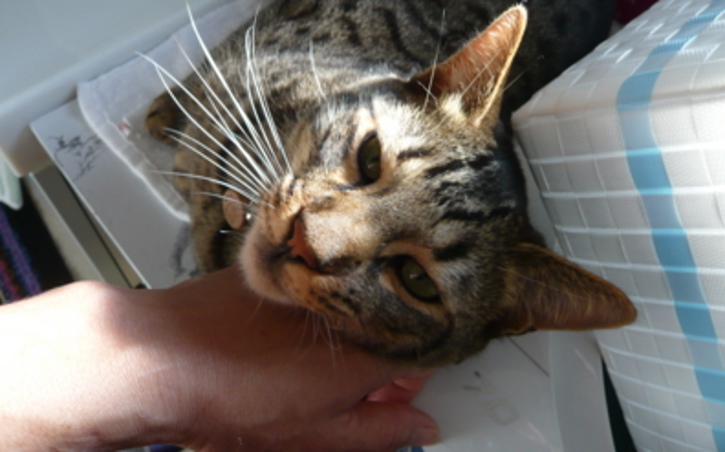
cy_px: 187
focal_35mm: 30
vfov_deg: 41.6
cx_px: 364
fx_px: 592
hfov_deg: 62.9
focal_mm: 4.6
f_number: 2.8
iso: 100
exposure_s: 1/30
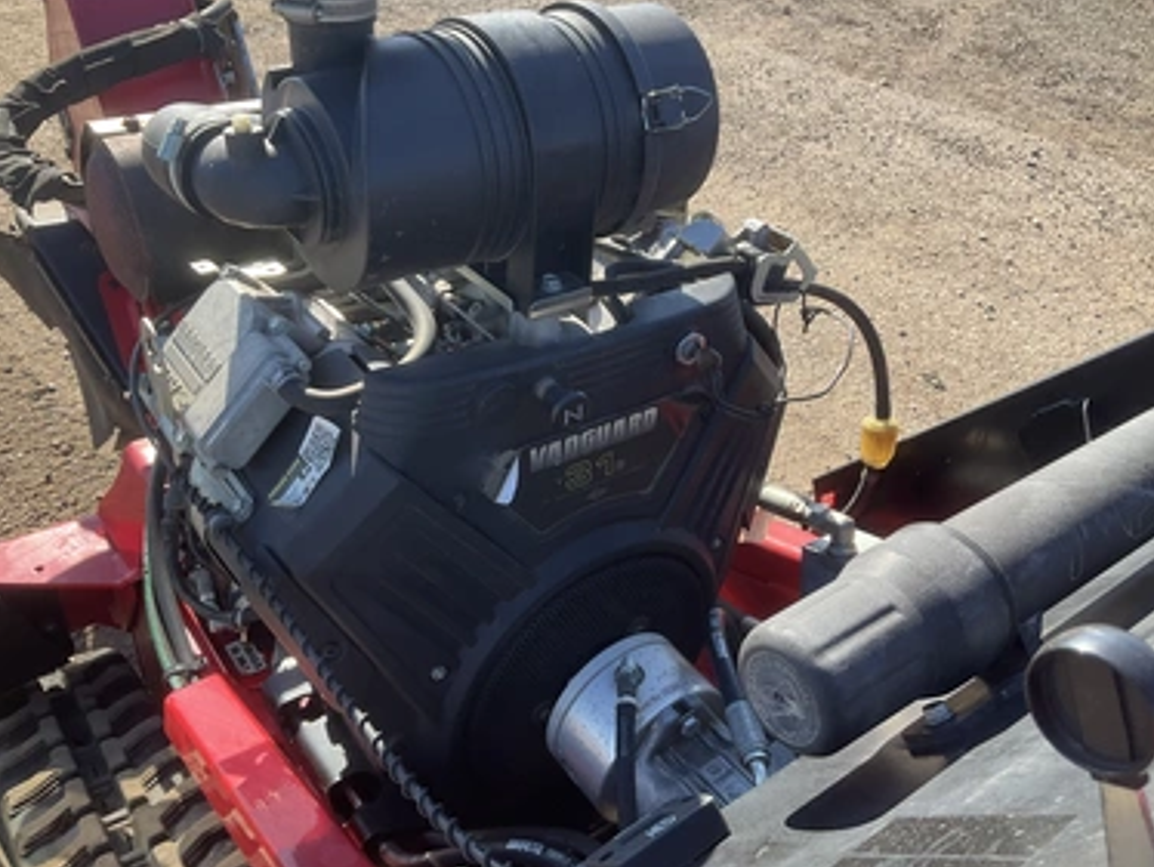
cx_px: 589
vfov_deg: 45.5
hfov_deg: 58.3
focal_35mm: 31
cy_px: 423
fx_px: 1034
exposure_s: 1/422
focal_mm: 3
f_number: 1.8
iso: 25
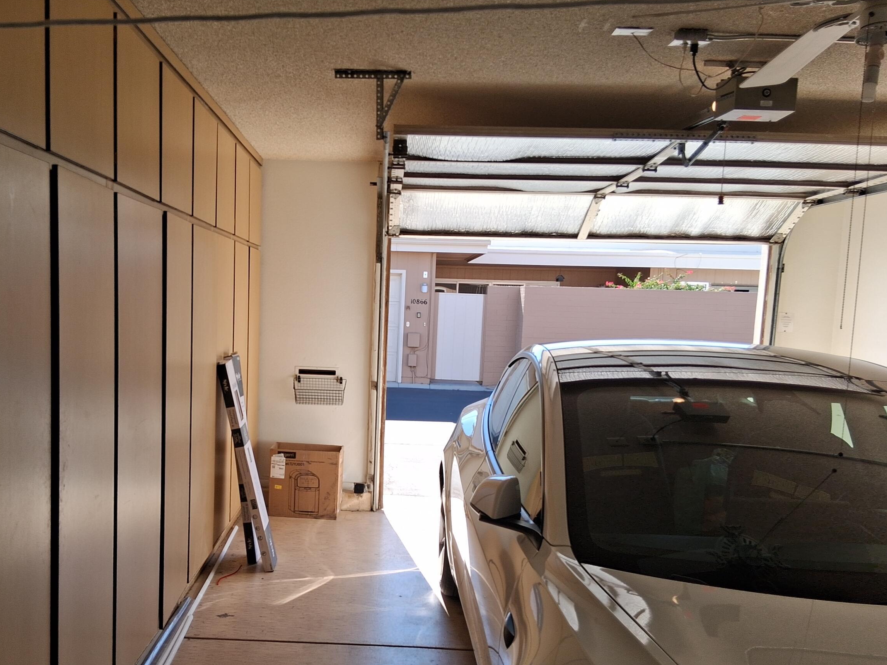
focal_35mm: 34
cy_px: 405
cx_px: 346
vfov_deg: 41.6
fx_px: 871
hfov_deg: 53.5
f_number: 1.8
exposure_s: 1/155
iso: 25
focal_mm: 3.98
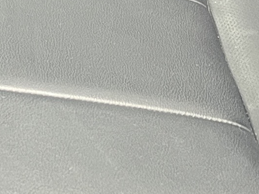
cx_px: 125
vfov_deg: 7.3
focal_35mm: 191
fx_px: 1429
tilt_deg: -20.5
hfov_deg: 10.4
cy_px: -277
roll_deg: +1.3
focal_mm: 5.1
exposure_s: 1/91
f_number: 1.6
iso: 125
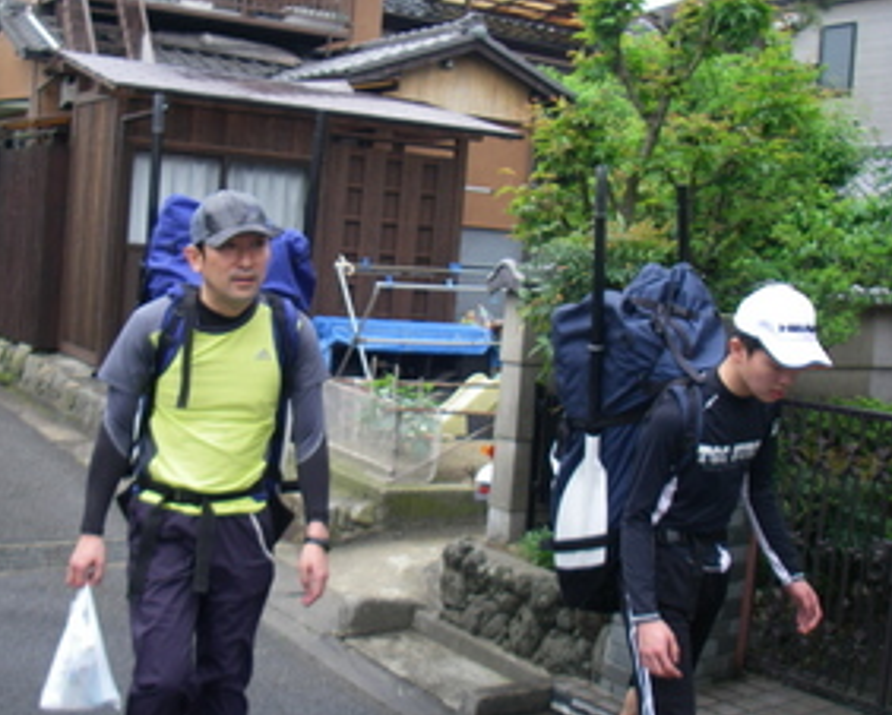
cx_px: 376
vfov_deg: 32.8
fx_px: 1215
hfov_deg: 40.2
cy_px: 331
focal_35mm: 46
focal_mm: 6.3
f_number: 3.3
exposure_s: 1/100
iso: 64
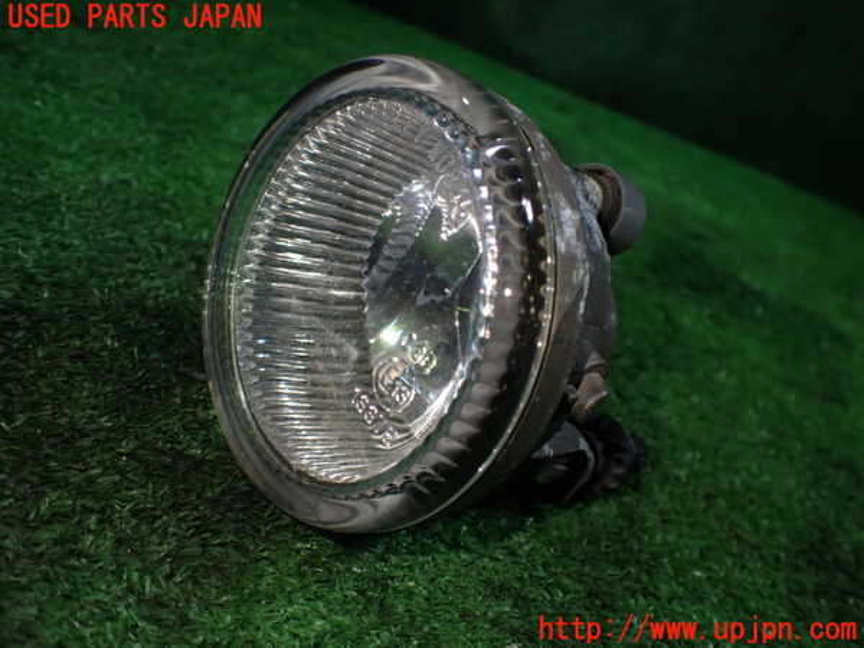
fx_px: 749
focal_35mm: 30
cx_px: 432
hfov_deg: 60.0
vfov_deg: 46.8
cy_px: 324
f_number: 2.3
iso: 320
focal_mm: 5.4
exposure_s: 1/125
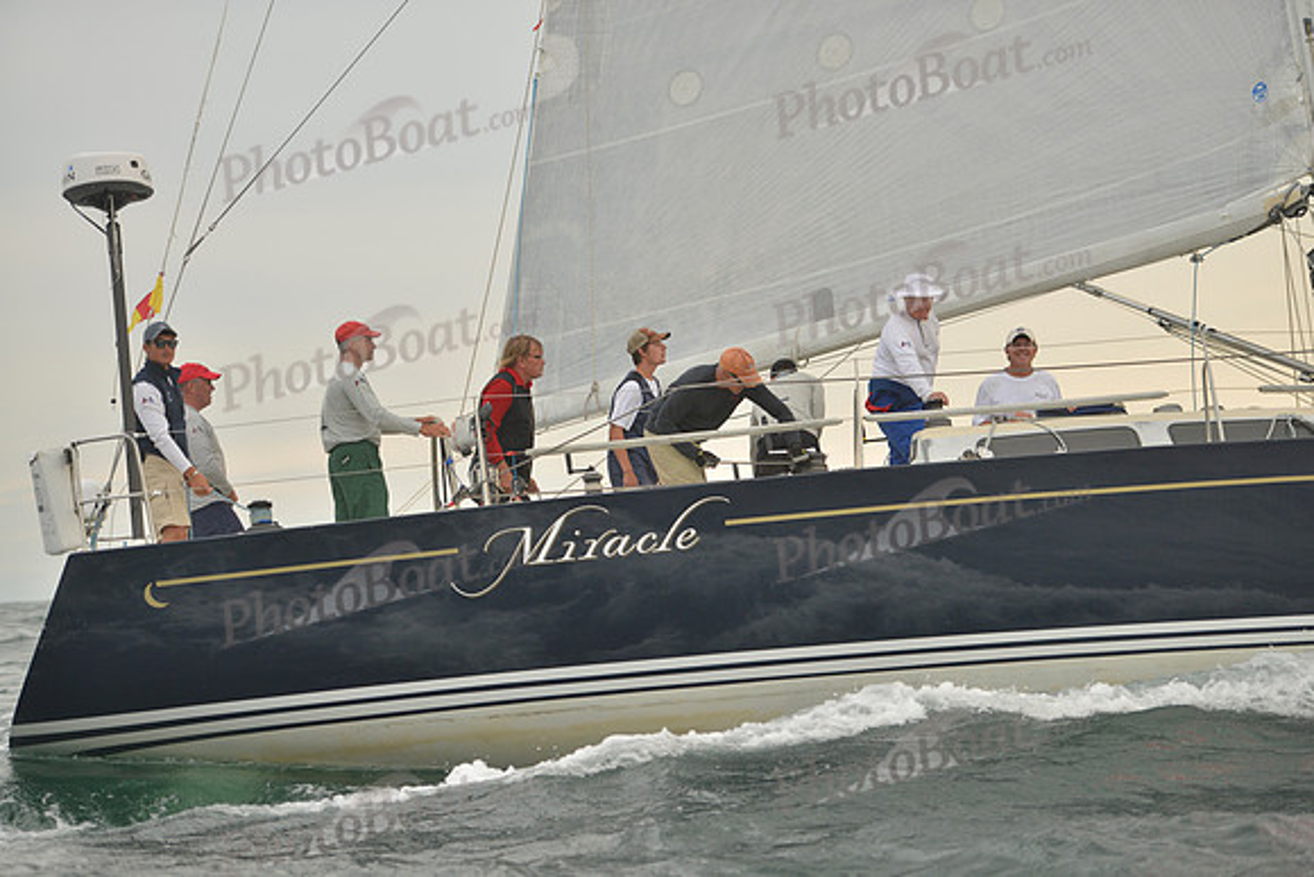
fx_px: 3578
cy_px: 438
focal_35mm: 98
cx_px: 657
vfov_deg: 14.0
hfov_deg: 20.8
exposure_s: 1/640
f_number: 3.2
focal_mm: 98
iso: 400
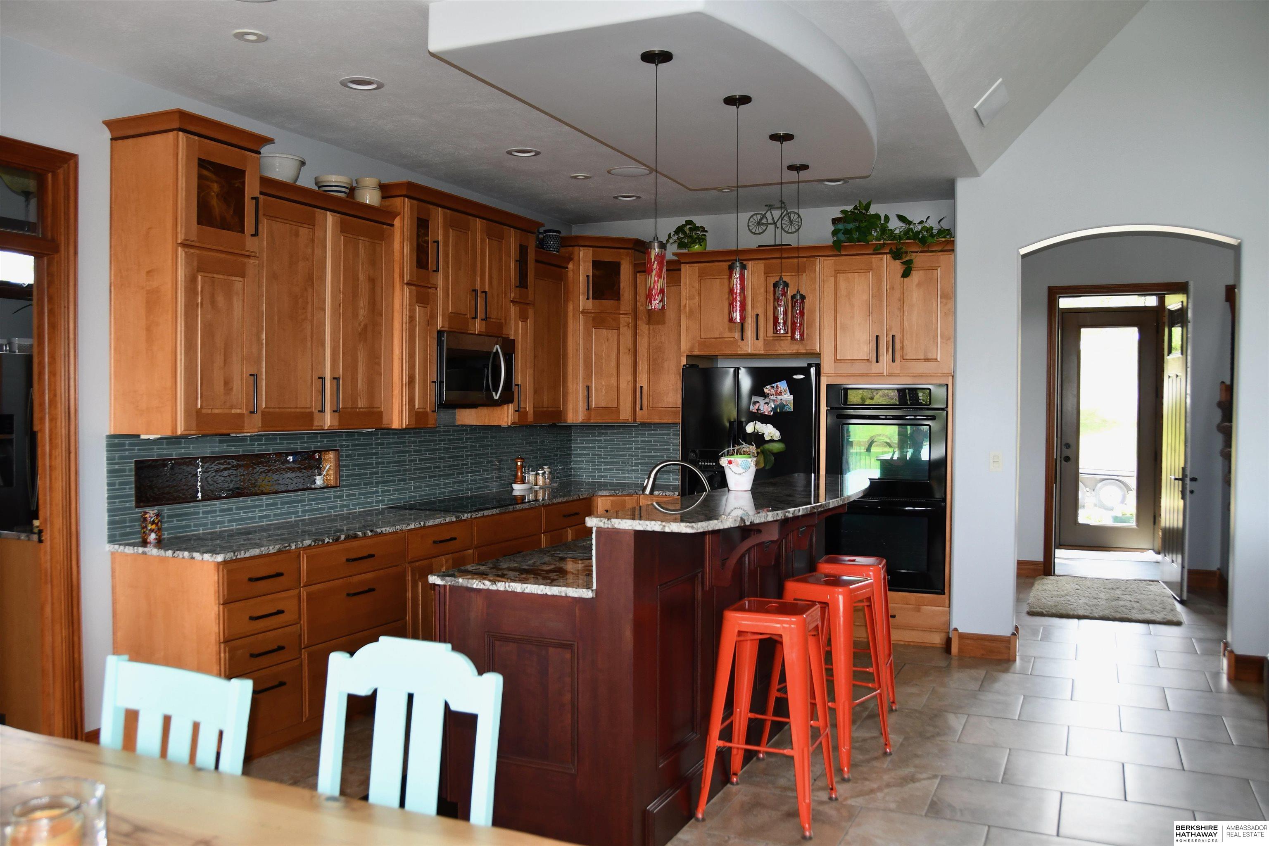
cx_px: 634
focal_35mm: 30
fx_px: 1057
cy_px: 423
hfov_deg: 61.9
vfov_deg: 43.6
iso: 400
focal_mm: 20
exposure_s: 1/125
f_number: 3.5
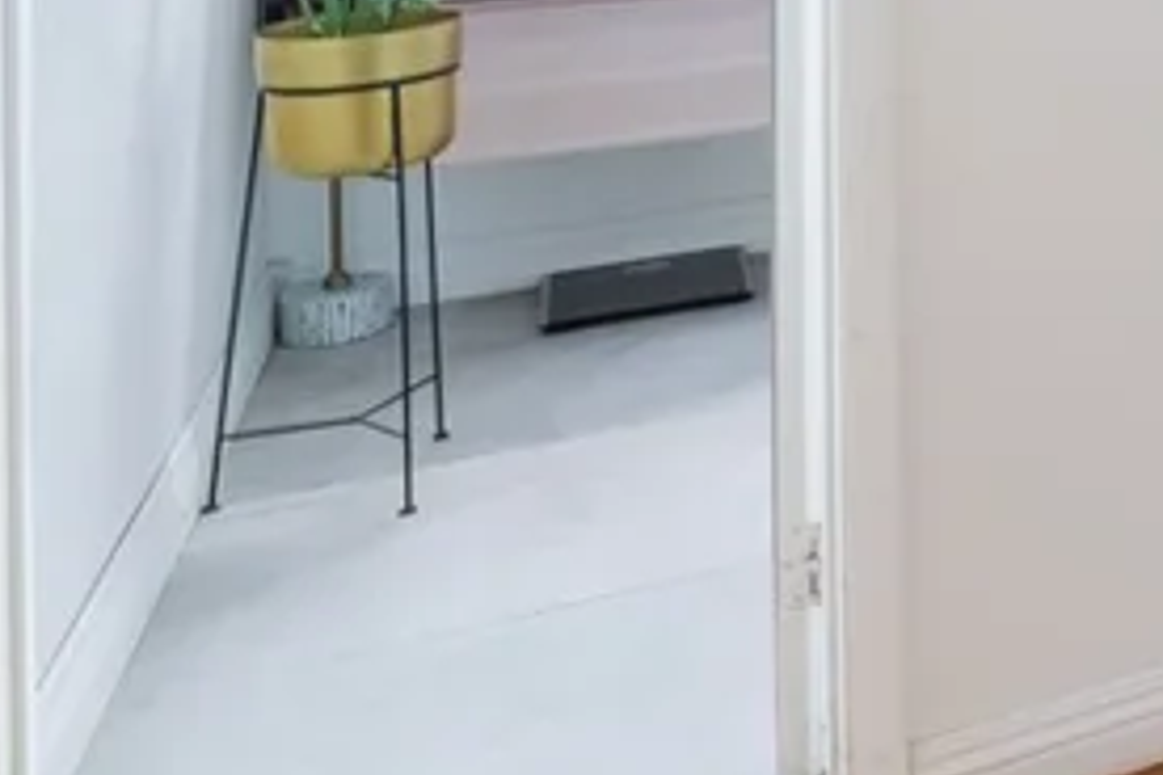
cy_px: -333
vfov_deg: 21.5
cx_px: 1867
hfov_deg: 24.9
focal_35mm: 55
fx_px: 1764
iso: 640
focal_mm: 14.7
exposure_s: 1/2
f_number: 13
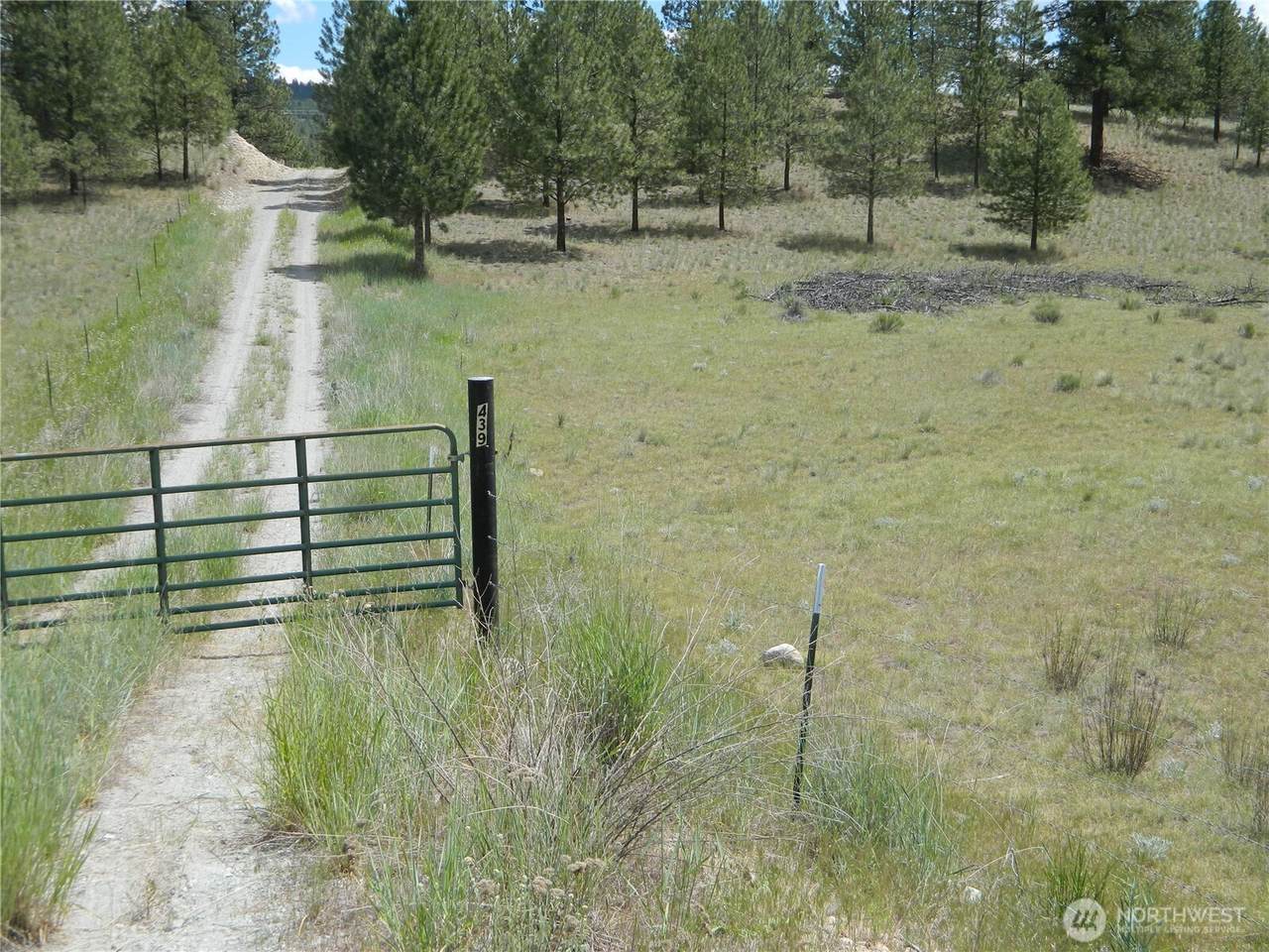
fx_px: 1503
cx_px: 634
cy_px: 476
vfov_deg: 35.1
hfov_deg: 45.8
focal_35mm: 41
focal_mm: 7.3
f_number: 3.5
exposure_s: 1/800
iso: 80
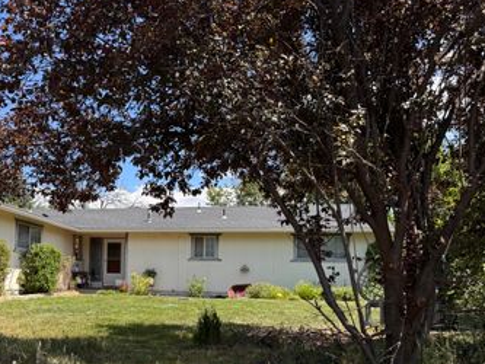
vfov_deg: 39.0
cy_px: 256
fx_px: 505
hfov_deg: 50.6
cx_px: 169
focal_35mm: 36
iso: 80
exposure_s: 1/1869
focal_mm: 6.76
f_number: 1.78
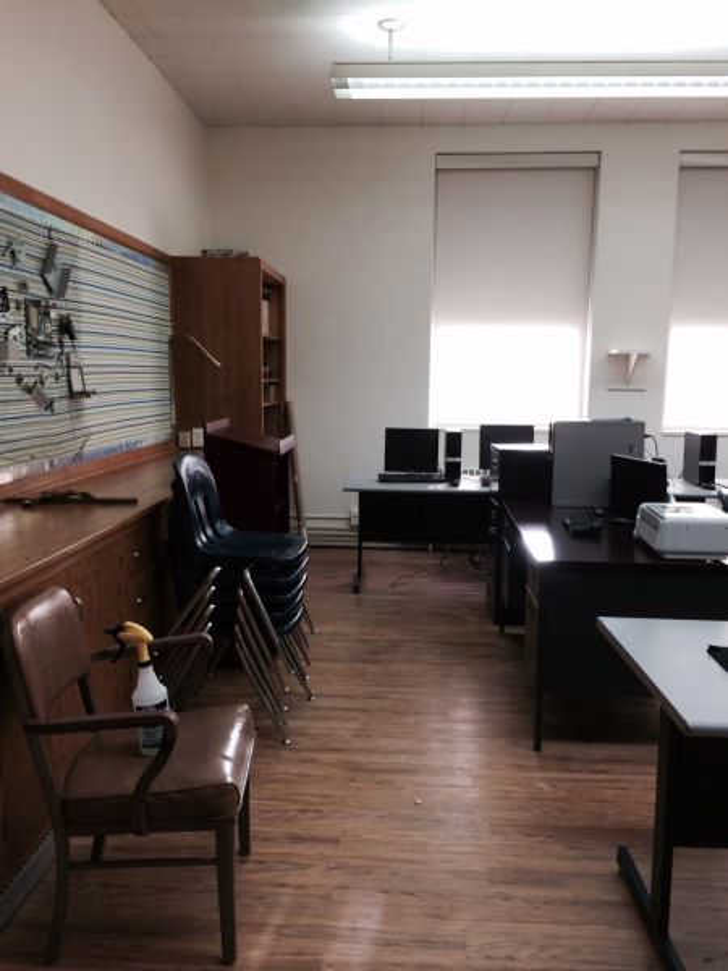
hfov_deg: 46.8
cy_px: 486
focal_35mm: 30
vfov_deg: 60.0
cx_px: 364
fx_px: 841
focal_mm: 4.12
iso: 50
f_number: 2.2
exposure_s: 1/30
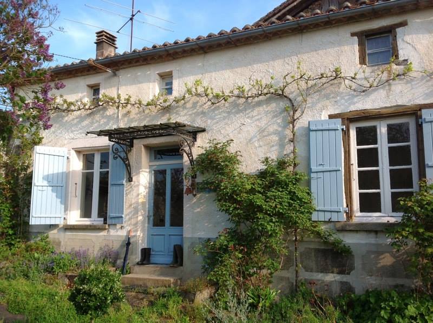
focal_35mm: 35
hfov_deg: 52.7
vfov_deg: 40.6
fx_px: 437
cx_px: 216
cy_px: 162
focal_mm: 4.28
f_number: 2.4
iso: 50
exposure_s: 1/840
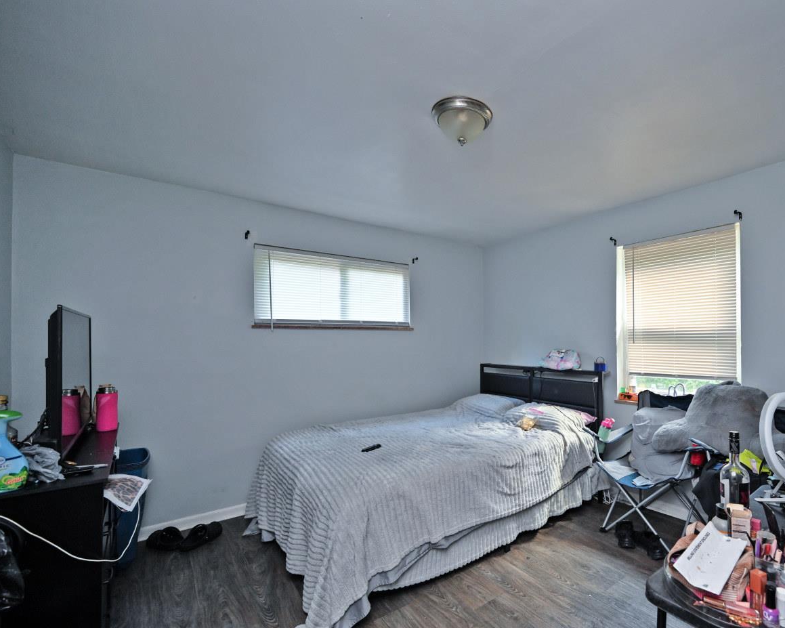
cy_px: 338
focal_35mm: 17
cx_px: 505
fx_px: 395
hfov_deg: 87.3
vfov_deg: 76.8
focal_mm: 14
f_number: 4
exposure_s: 1/60
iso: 800
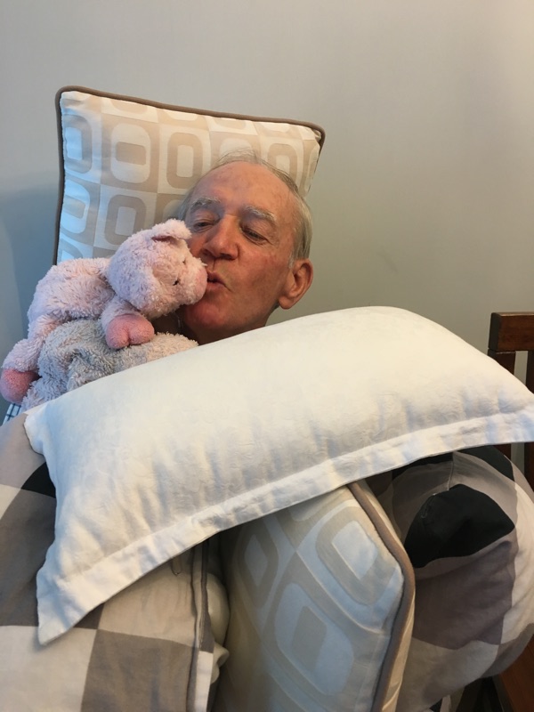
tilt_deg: -15.2
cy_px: 356
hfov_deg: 48.2
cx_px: 267
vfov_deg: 61.7
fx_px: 596
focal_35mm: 29
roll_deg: +0.0
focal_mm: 4.15
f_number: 2.2
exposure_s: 1/33
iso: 125
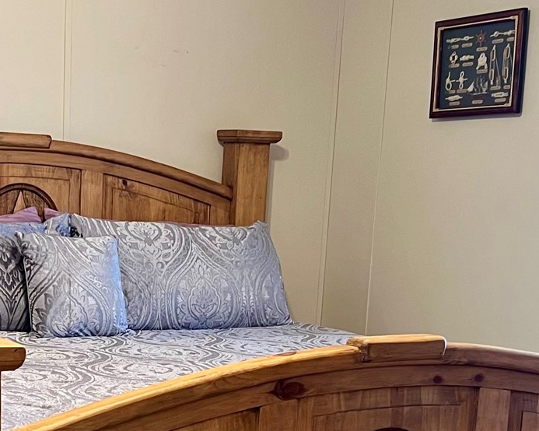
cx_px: 145
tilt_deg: -11.7
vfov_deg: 19.8
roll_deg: -2.6
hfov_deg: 25.1
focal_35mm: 75
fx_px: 1196
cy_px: 424
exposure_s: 1/60
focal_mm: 5.7
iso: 200
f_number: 1.5
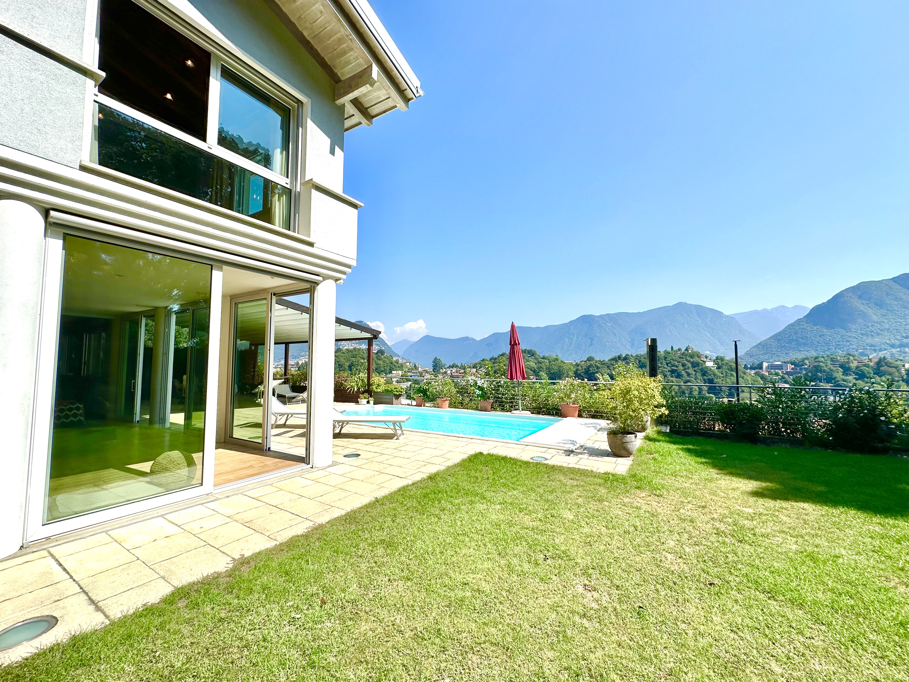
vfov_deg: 85.7
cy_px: 341
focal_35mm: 14
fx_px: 368
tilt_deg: +4.0
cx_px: 454
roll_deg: -0.5
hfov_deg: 102.1
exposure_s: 1/3205
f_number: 2.2
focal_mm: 2.22
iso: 50
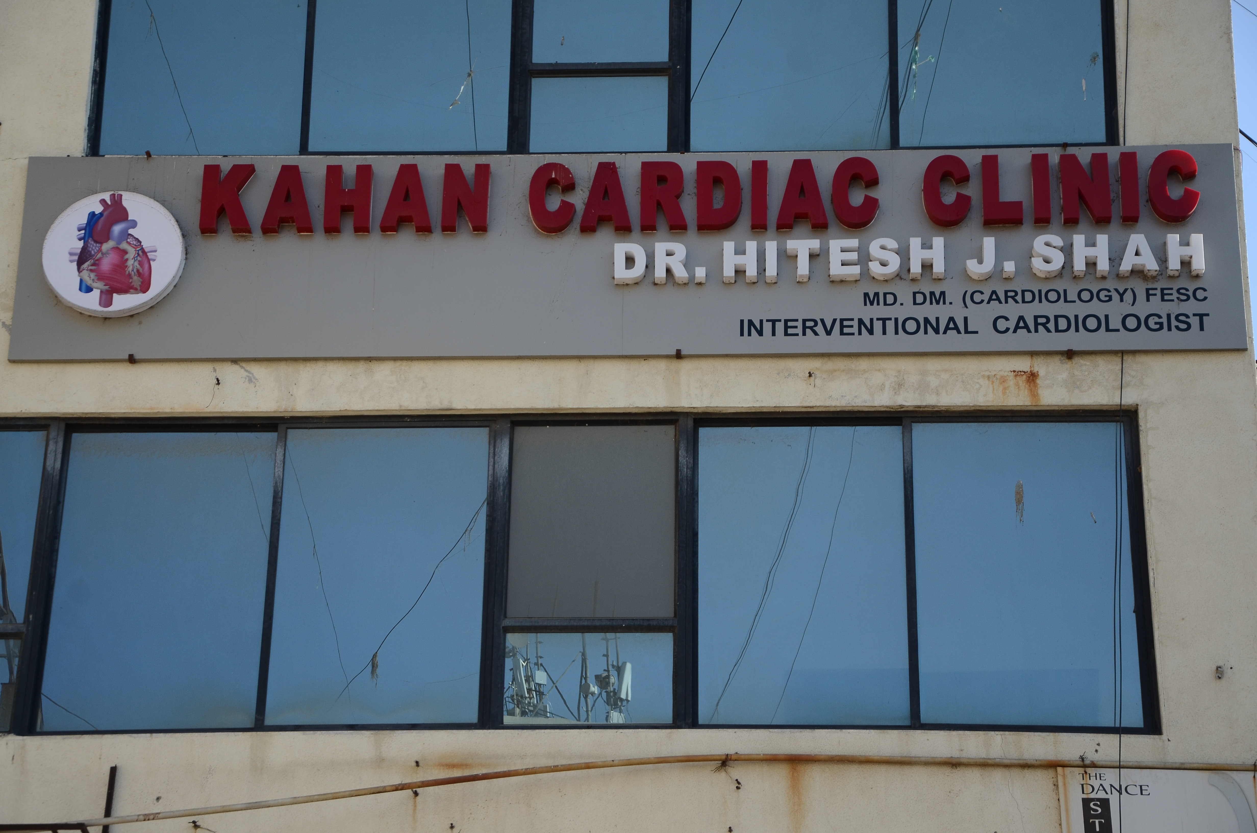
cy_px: 416
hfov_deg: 22.0
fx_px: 3241
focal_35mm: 93
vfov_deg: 14.6
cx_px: 628
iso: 200
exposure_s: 1/500
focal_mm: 62
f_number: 5.3
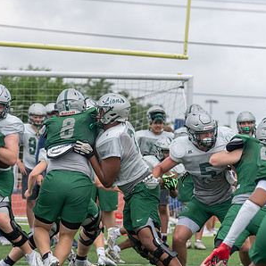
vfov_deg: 9.1
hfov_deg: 9.1
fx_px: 1669
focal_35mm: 192
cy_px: 169
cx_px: 79
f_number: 3.5
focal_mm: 116
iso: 200
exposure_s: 1/1250
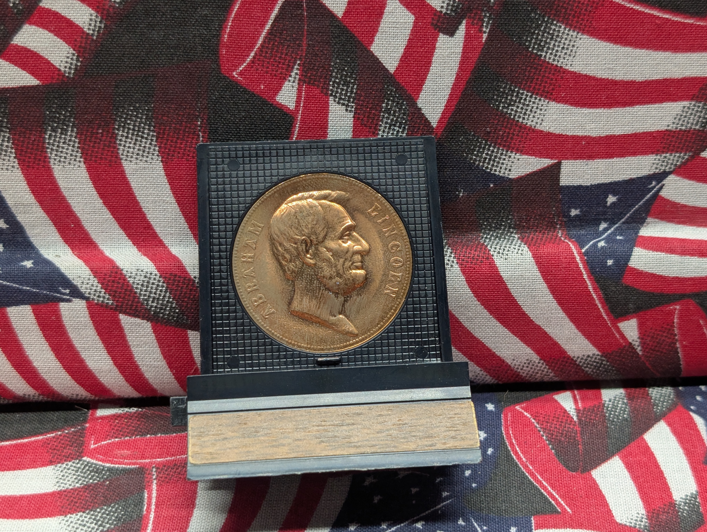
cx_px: 354
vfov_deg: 29.7
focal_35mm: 49
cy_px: 266
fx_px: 1002
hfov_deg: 38.9
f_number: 1.68
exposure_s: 1/85.1
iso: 77
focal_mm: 6.9
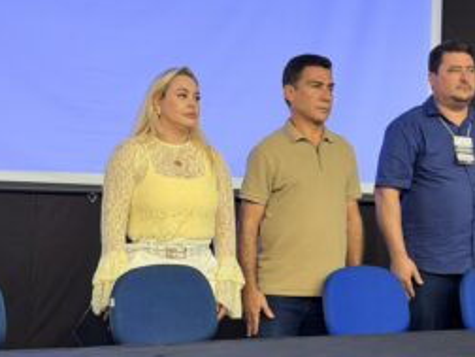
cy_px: 209
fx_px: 1125
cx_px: 369
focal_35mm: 82
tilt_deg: +0.6
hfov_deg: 23.5
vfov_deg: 18.0
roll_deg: -1.1
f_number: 1.78
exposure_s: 1/40
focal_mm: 6.76
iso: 200
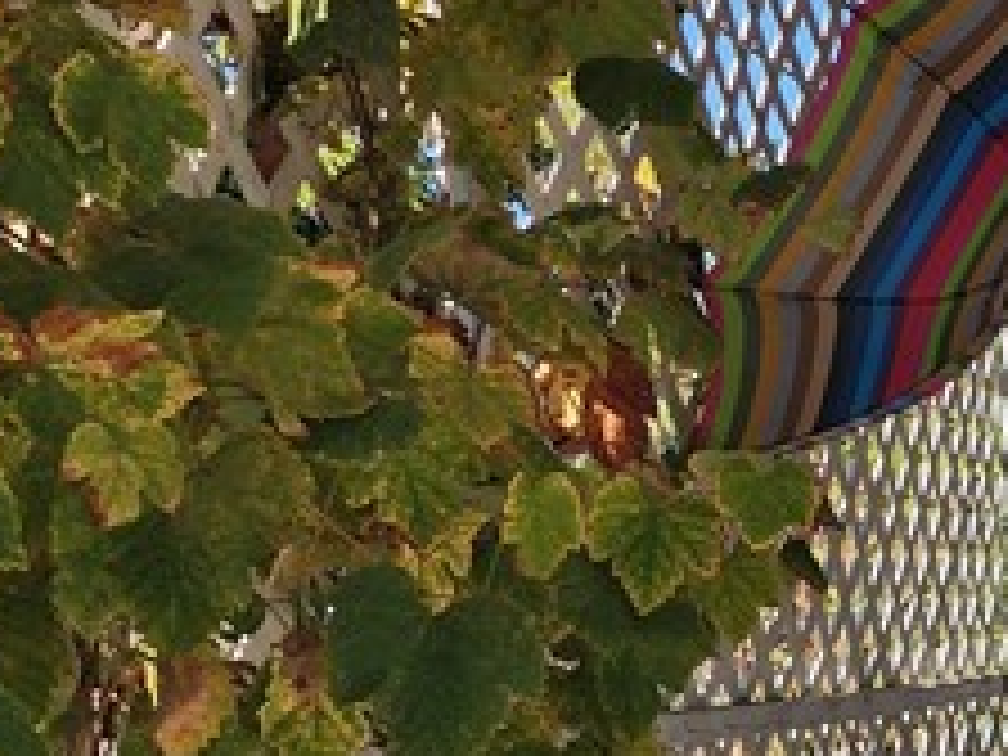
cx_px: 1804
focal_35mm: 105
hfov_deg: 15.9
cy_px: 927
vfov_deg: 13.7
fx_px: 3058
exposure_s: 1/1321
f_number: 1.8
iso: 12
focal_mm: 6.4
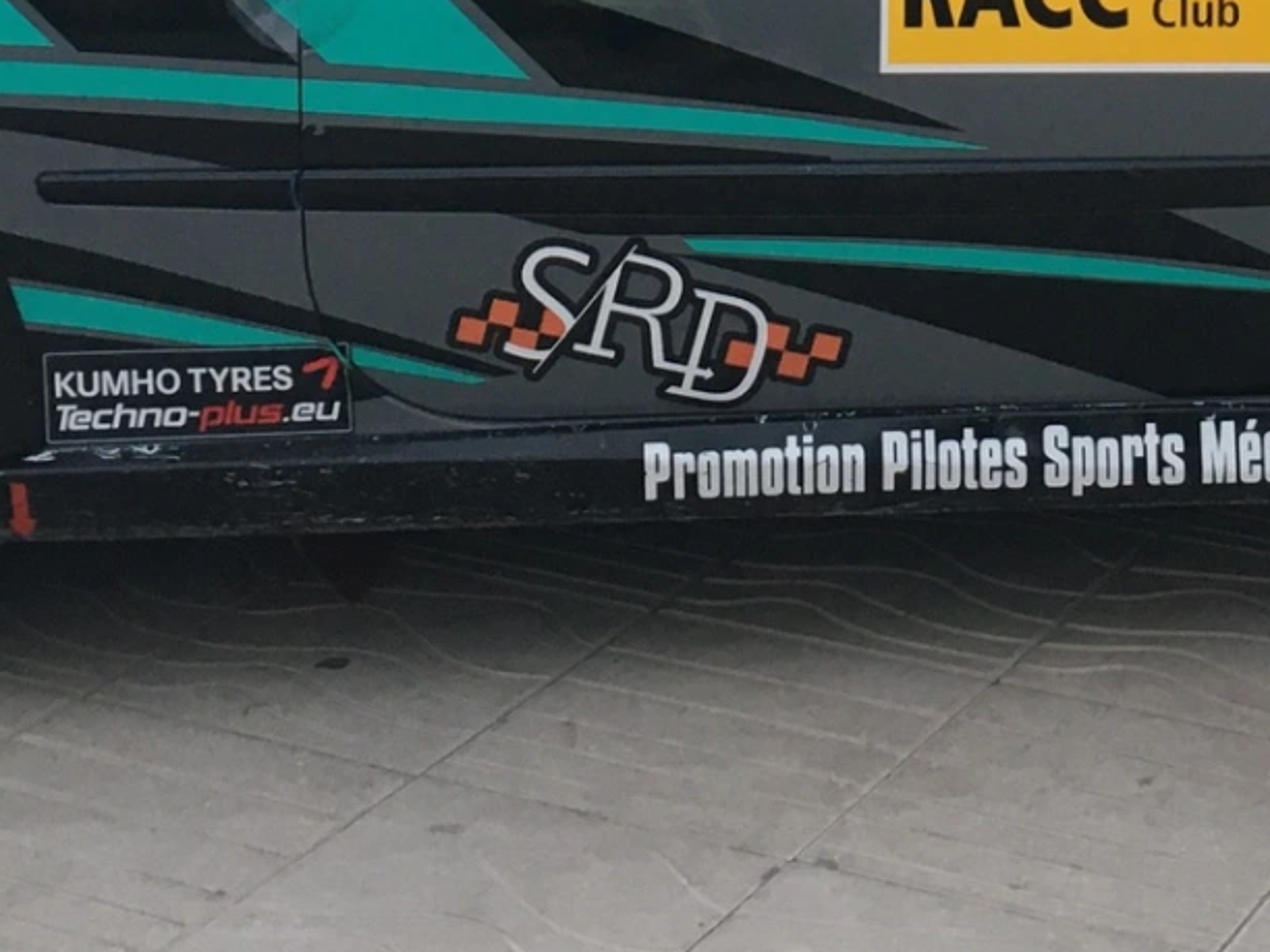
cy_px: -510
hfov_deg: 21.3
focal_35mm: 91
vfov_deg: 15.0
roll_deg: +2.4
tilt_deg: -9.7
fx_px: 3339
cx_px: 959
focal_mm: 4.15
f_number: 2.2
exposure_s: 1/33
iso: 100
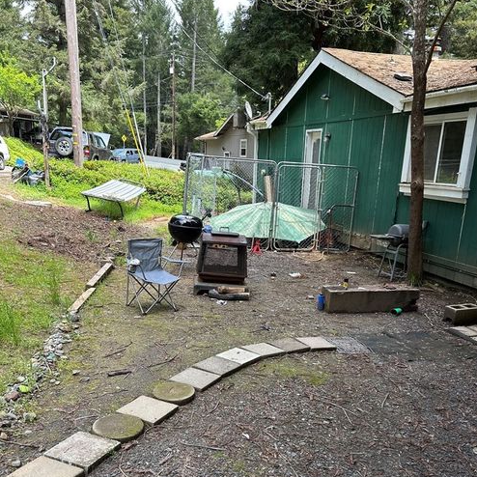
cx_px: 238
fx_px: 483
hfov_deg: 52.5
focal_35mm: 31
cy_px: 300
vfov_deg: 51.9
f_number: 1.5
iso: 50
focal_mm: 5.7
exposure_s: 1/539
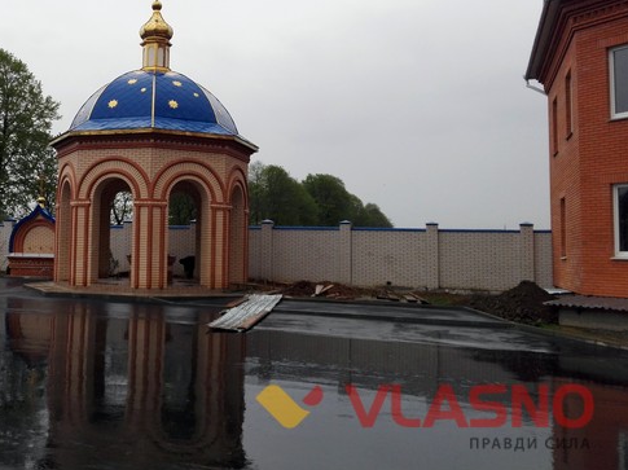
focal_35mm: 39
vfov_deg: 36.7
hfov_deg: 46.6
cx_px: 177
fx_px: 707
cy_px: 192
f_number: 2
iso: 100
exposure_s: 1/351
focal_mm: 3.68
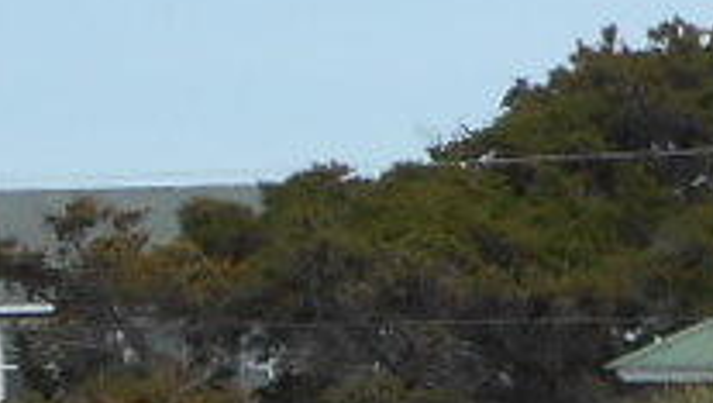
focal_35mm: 429
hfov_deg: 4.7
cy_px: 830
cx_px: 2356
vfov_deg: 2.8
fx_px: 8120
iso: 80
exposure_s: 1/400
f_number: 4.9
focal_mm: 9.1
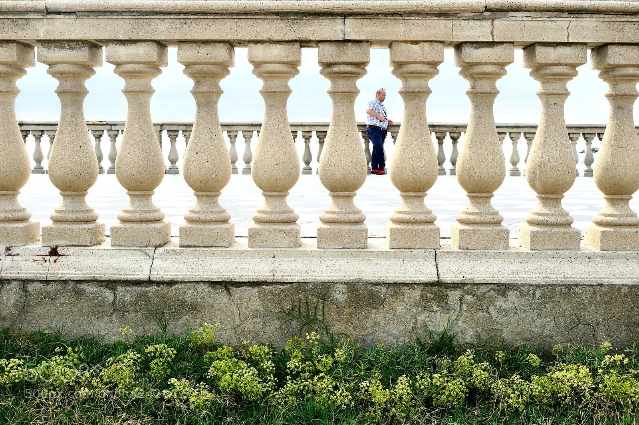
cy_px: 212
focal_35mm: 41
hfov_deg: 47.4
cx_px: 320
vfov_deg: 32.6
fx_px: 727
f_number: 6.4
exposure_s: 1/1300
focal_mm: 27
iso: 400
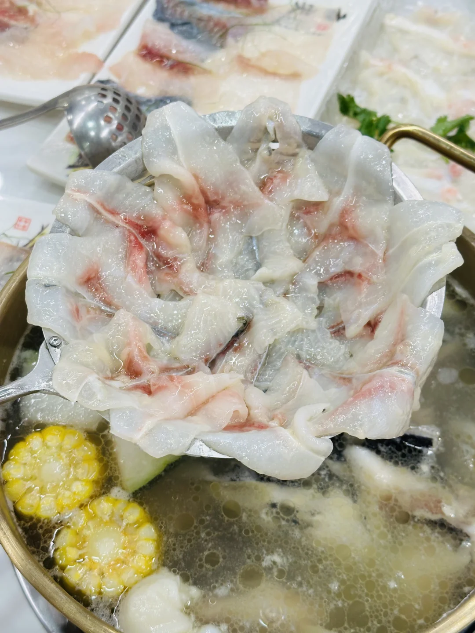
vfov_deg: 39.7
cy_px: 316
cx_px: 238
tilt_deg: -56.3
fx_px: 878
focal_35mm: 48
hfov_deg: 30.3
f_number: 1.78
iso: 80
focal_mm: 6.86
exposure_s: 1/50
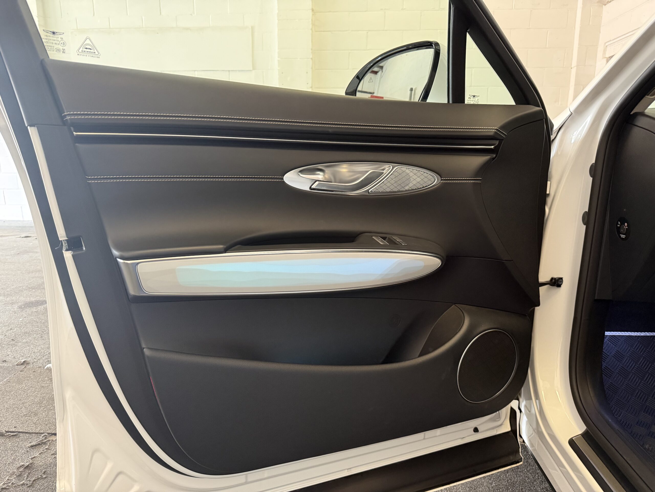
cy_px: 246
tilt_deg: -11.4
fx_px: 454
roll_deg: -0.5
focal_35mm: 24
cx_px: 328
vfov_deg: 56.8
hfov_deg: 71.6
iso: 400
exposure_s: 1/60
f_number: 1.78
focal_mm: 6.76
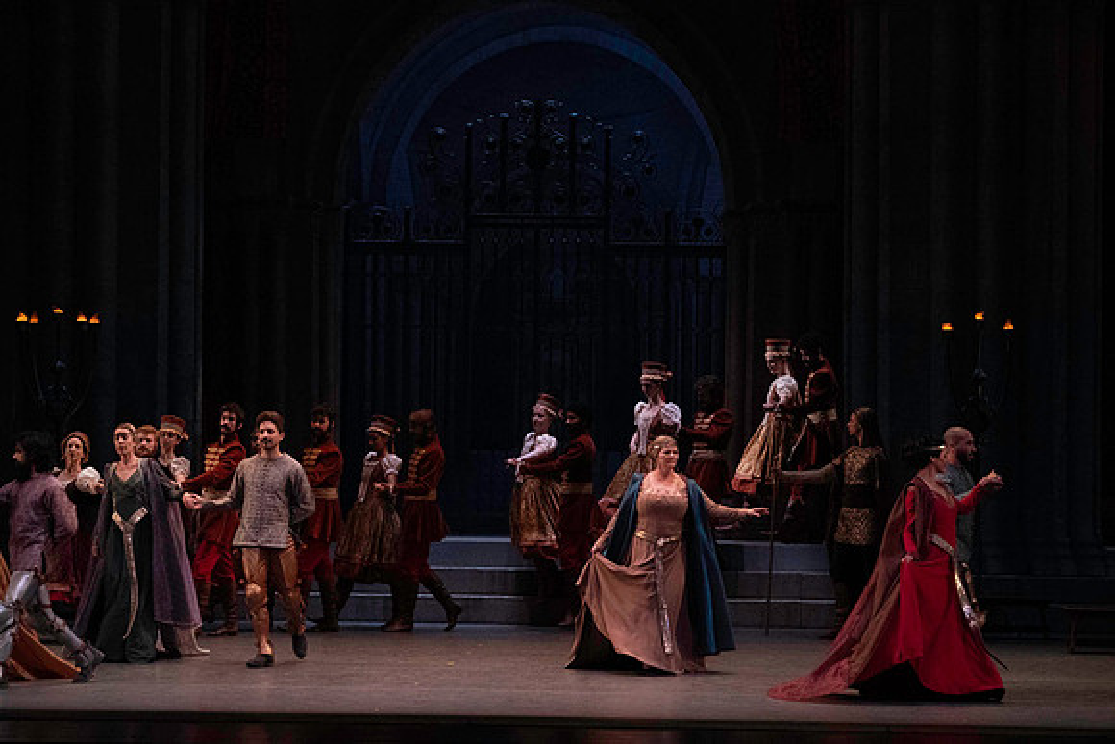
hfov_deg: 16.9
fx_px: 3748
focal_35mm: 121
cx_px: 558
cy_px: 372
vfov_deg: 11.3
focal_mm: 121
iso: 12800
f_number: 7.1
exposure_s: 1/400
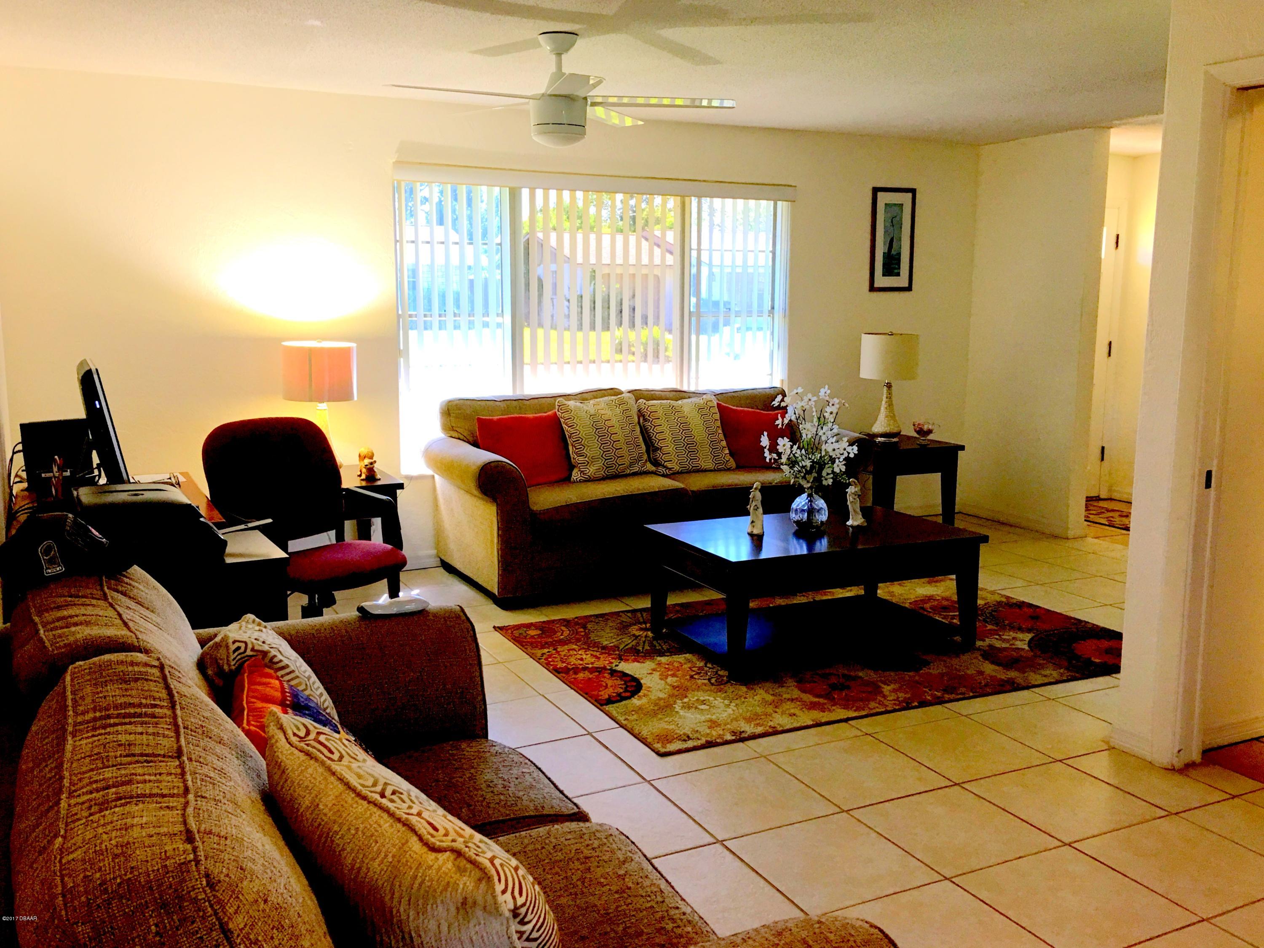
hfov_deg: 61.7
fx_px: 1059
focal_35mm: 29
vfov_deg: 48.2
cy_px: 474
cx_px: 632
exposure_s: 1/15
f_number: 2.2
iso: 40
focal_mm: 4.15
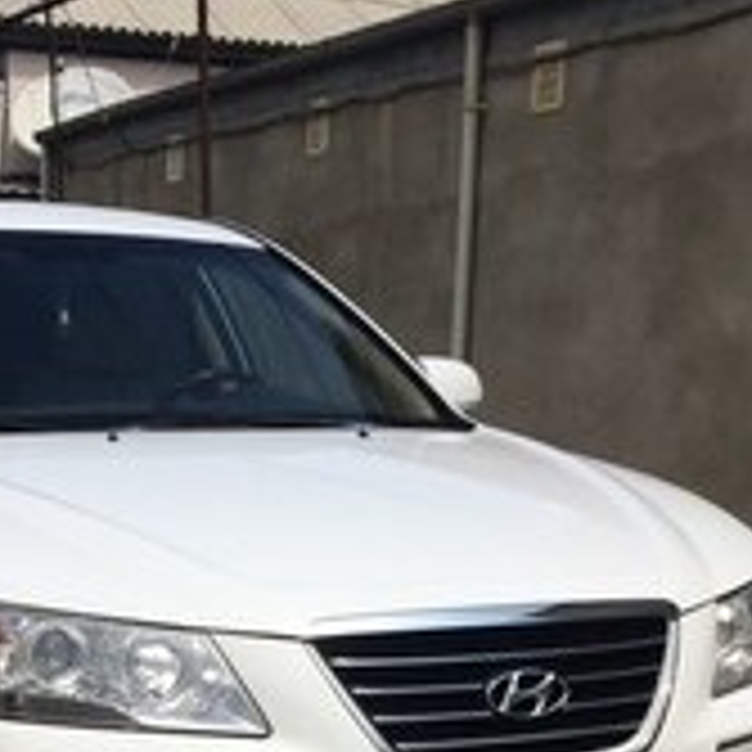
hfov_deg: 22.6
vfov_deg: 21.2
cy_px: 901
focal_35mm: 76
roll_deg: -0.6
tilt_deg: -16.1
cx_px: 221
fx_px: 1868
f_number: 2.2
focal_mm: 4.15
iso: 40
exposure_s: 1/5128
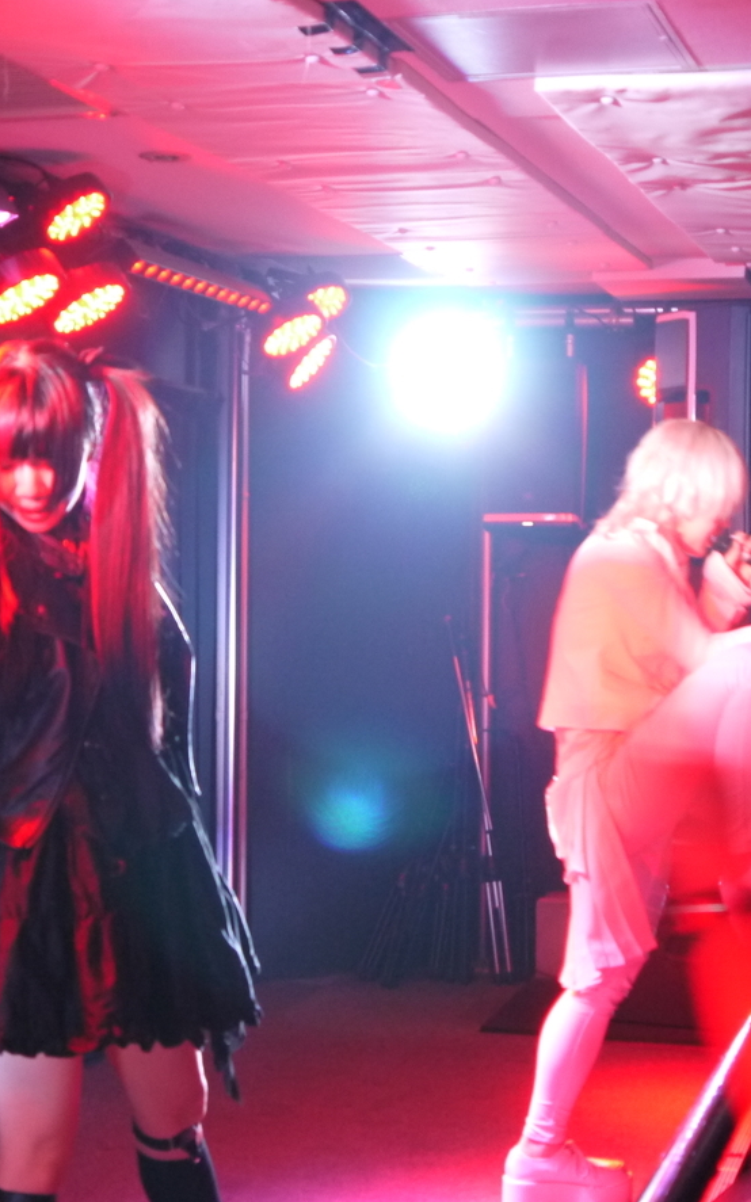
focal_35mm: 66
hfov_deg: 19.7
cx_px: 415
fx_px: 2162
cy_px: 595
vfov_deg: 31.1
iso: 800
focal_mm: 23
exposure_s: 1/15
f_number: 4.4
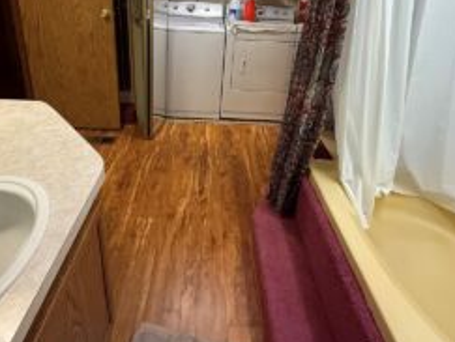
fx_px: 303
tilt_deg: -20.0
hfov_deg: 73.7
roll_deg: -1.6
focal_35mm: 23
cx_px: 210
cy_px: 77
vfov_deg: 55.5
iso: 640
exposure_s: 1/60
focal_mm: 2.22
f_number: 2.2
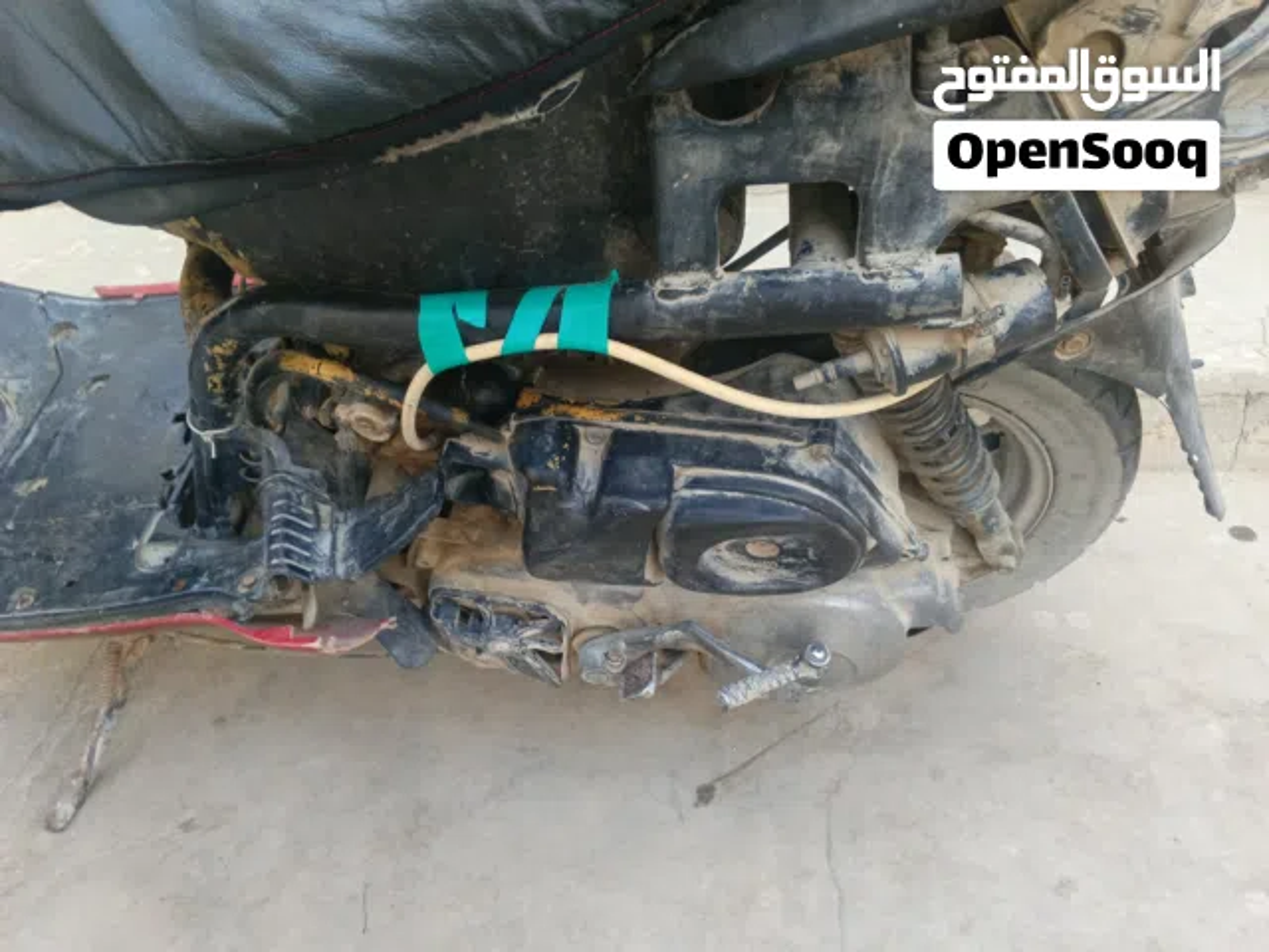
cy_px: 476
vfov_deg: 56.8
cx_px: 634
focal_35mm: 24
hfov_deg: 71.6
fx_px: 880
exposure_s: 1/25
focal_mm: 4.09
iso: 446
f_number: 1.6
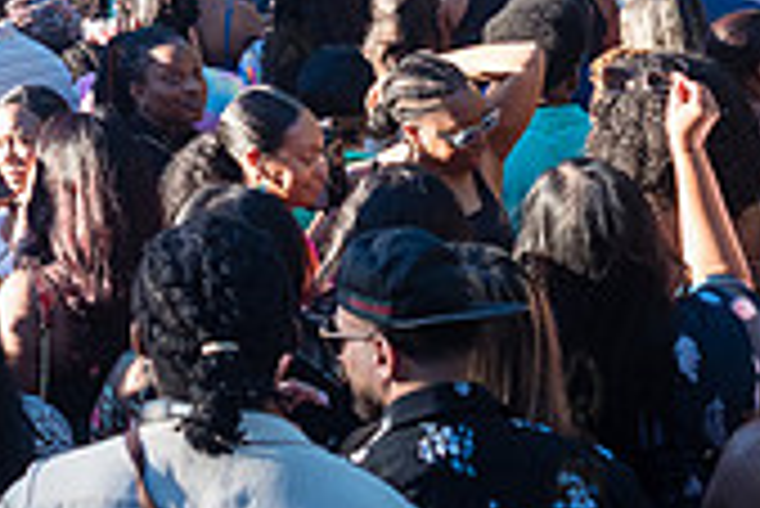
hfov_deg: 16.0
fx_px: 2535
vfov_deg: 11.0
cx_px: -292
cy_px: -232
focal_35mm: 120
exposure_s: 1/800
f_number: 4
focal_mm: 35
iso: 1000
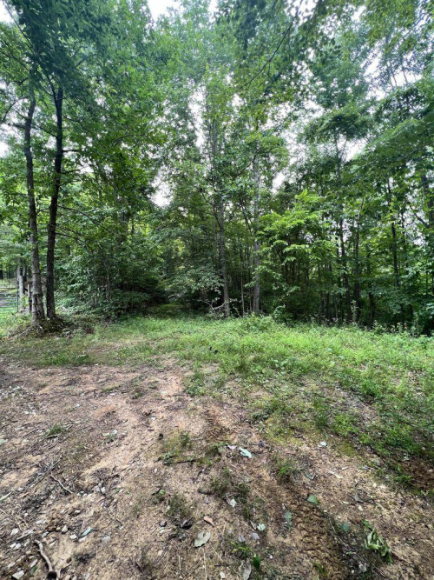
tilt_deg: +3.4
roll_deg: +2.6
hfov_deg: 89.9
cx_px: 217
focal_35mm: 13
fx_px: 217
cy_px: 290
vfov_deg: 106.2
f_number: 1.8
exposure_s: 1/99
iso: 50
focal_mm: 1.57
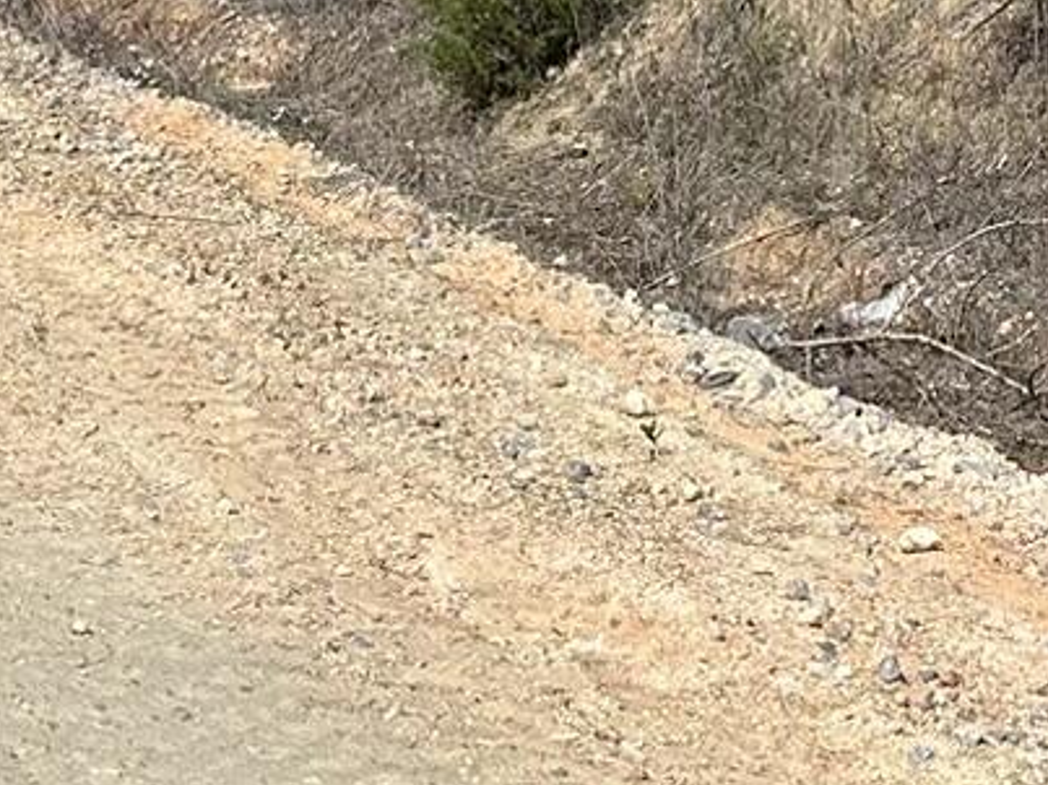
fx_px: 3692
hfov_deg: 16.1
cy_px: -793
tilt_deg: +1.4
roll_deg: -0.2
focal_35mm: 122
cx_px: 309
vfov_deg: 11.0
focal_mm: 6.86
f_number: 1.78
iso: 80
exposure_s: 1/5848
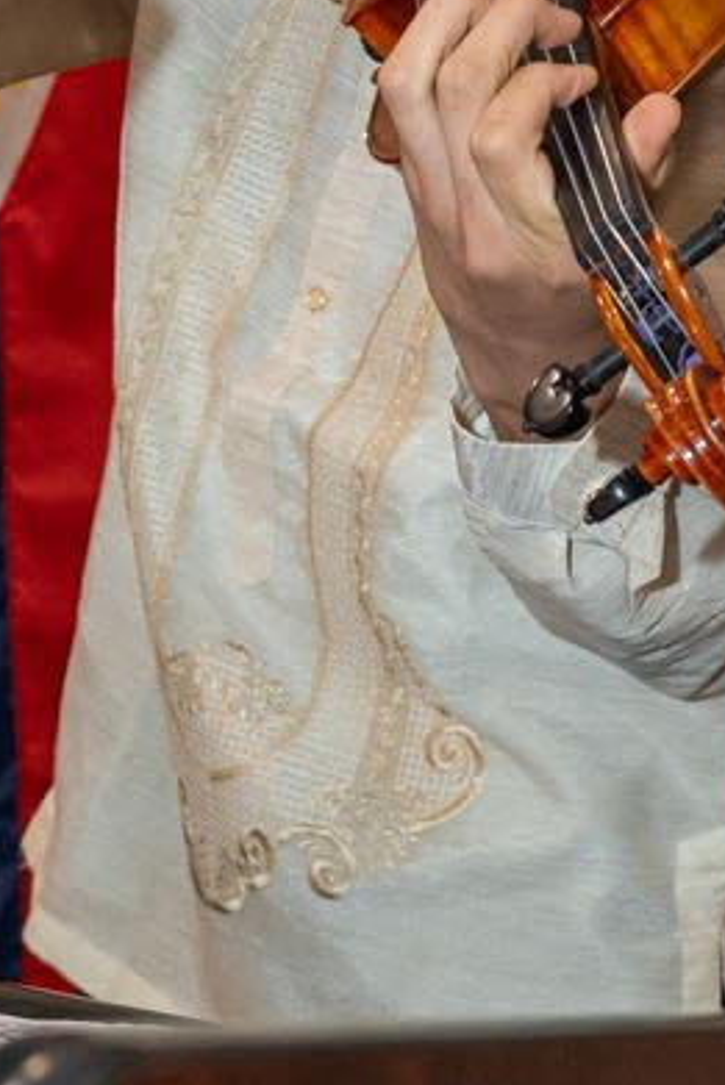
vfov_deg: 22.7
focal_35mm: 89
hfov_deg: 15.2
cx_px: 118
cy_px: 777
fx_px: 2686
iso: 1600
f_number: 3.5
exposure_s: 1/125
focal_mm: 17
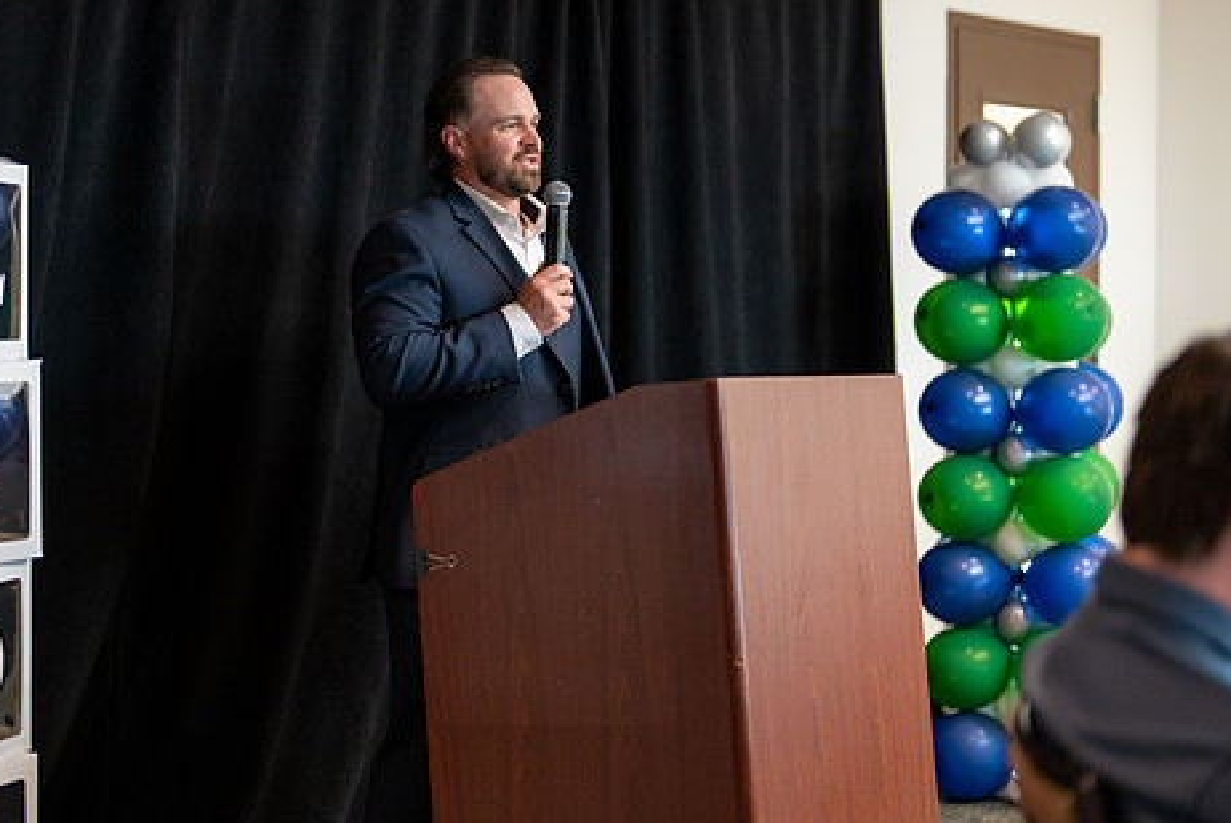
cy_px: 318
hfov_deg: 31.7
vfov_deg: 21.6
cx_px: 477
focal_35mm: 63
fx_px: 2156
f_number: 1.2
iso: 800
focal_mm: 50
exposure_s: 1/320
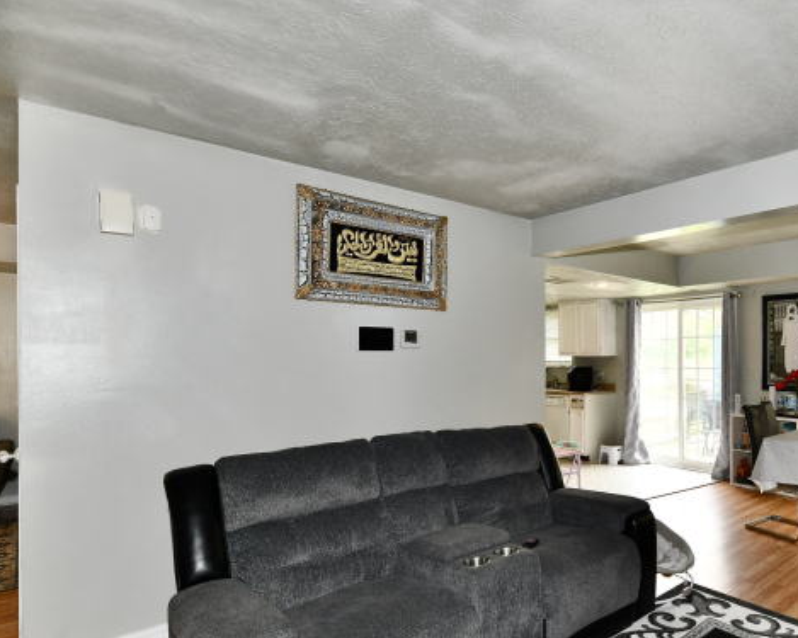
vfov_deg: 65.1
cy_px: 369
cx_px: 602
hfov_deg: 72.1
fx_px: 496
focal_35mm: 21
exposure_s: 1/60
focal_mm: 14
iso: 640
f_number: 6.3
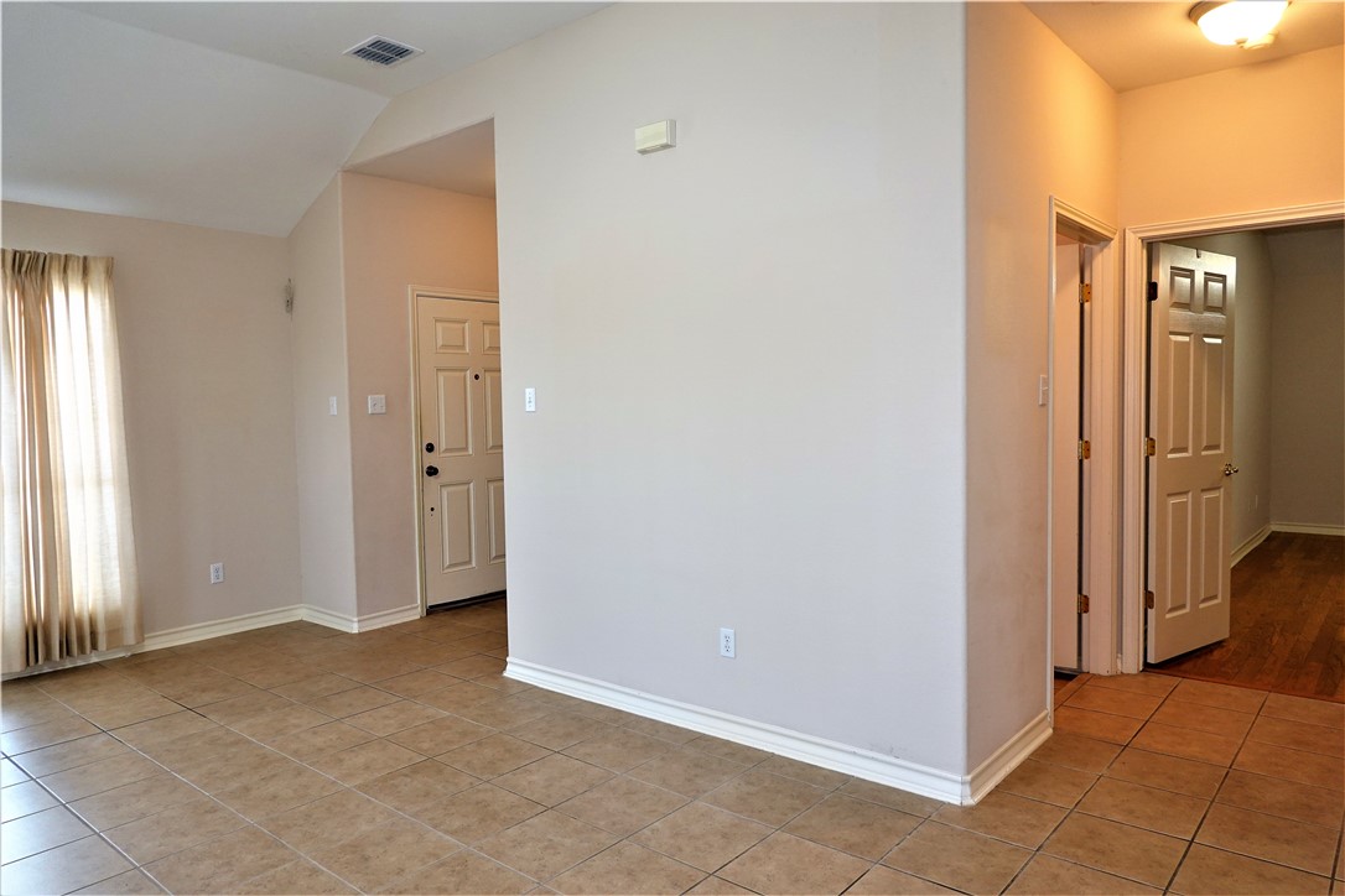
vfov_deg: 53.1
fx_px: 897
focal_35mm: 24
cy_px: 448
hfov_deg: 73.7
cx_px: 672
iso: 160
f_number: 2.8
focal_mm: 9
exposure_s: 1/30
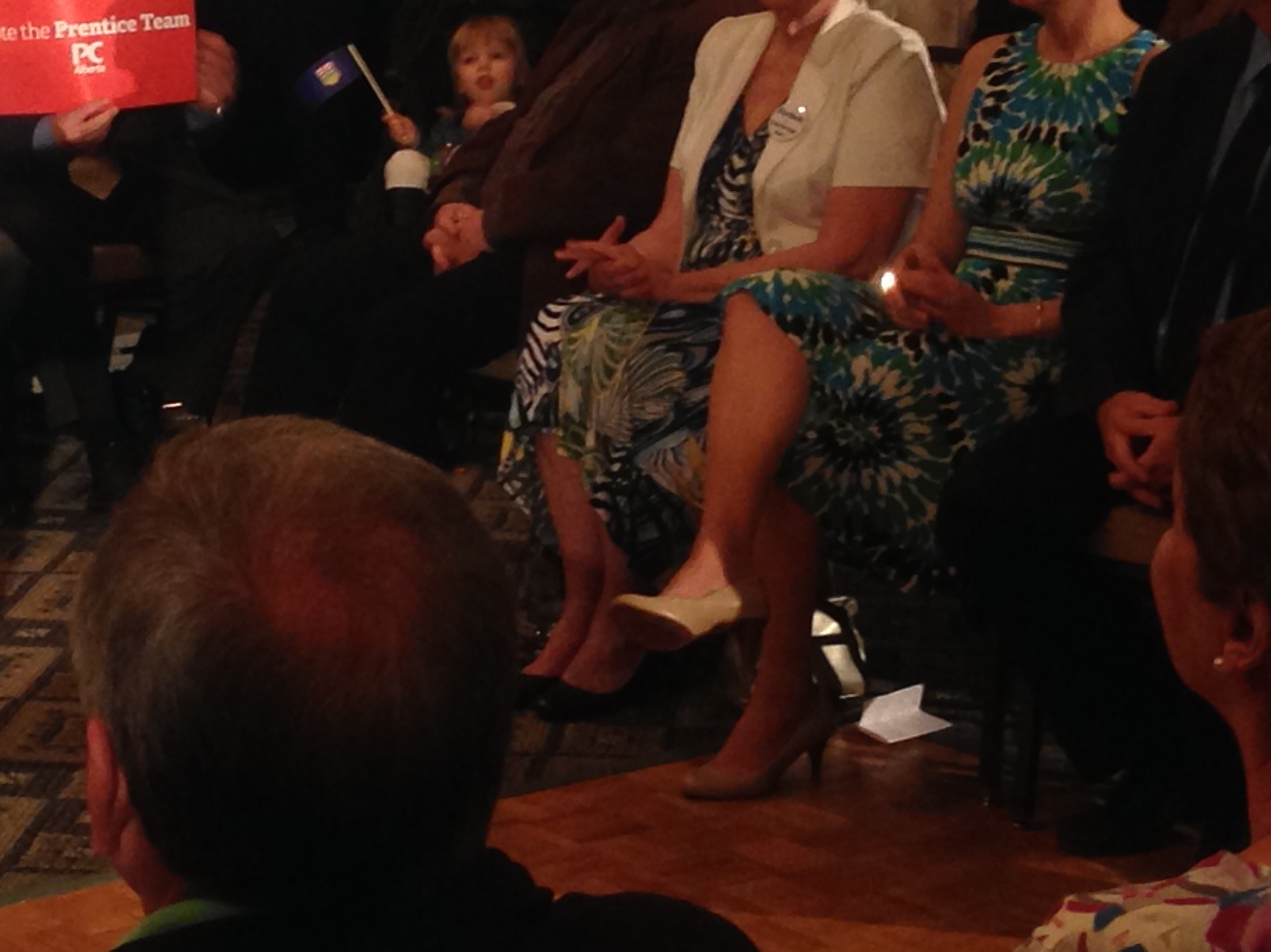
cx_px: 122
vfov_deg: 12.9
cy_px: 305
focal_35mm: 115
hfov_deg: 16.9
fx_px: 4221
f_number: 2.4
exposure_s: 1/20
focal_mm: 4.12
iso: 125
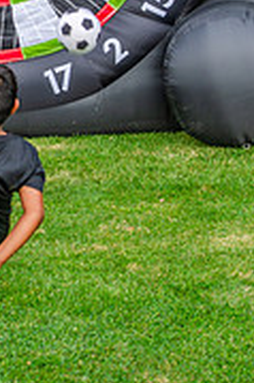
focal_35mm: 207
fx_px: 2195
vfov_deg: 9.9
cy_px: 19
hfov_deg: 6.6
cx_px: -17
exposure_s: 1/160
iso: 200
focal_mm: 55
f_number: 6.3
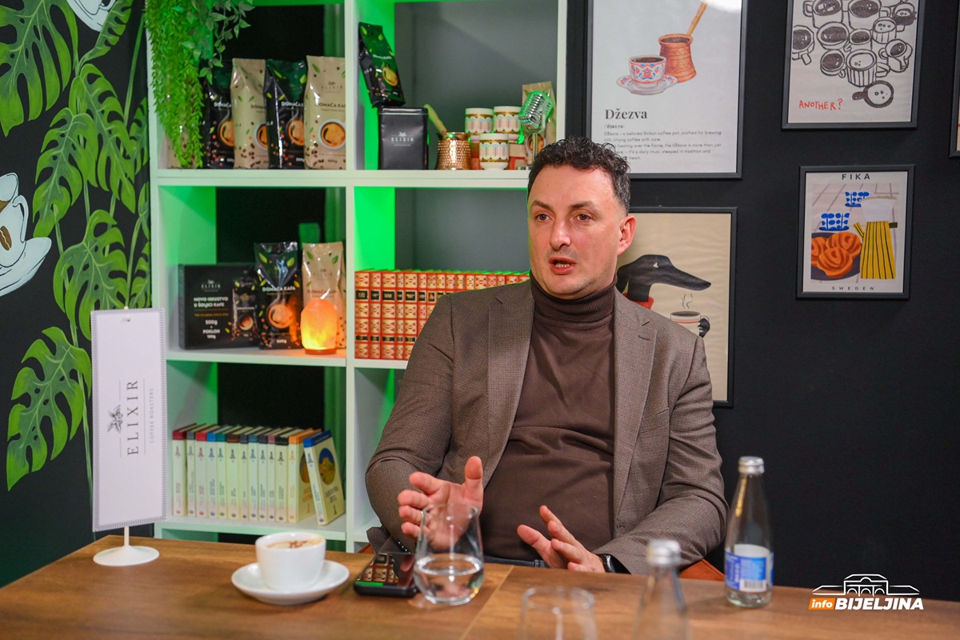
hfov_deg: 43.6
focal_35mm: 45
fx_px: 1200
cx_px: 480
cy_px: 320
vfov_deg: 29.9
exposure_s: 1/400
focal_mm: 45
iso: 2500
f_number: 2.8
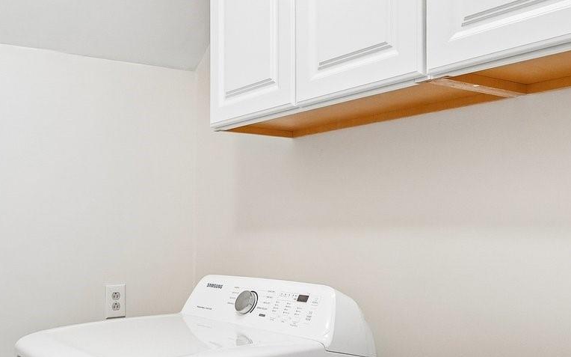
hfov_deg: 47.2
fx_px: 638
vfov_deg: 31.0
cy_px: 235
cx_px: 174
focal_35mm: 41
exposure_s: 1/4
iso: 400
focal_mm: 10
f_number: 8
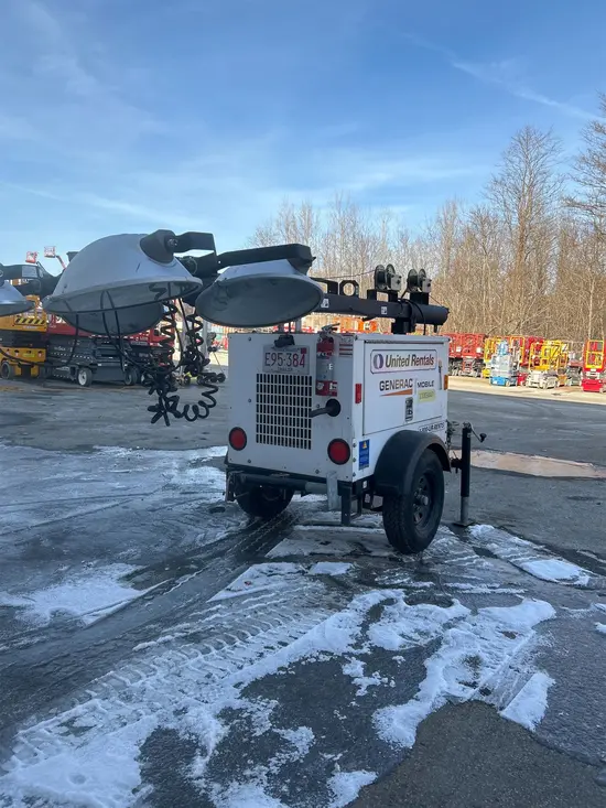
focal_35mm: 26
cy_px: 404
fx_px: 607
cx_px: 303
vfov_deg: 67.3
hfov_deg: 53.1
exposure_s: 1/2208
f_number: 1.5
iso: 50
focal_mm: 5.7
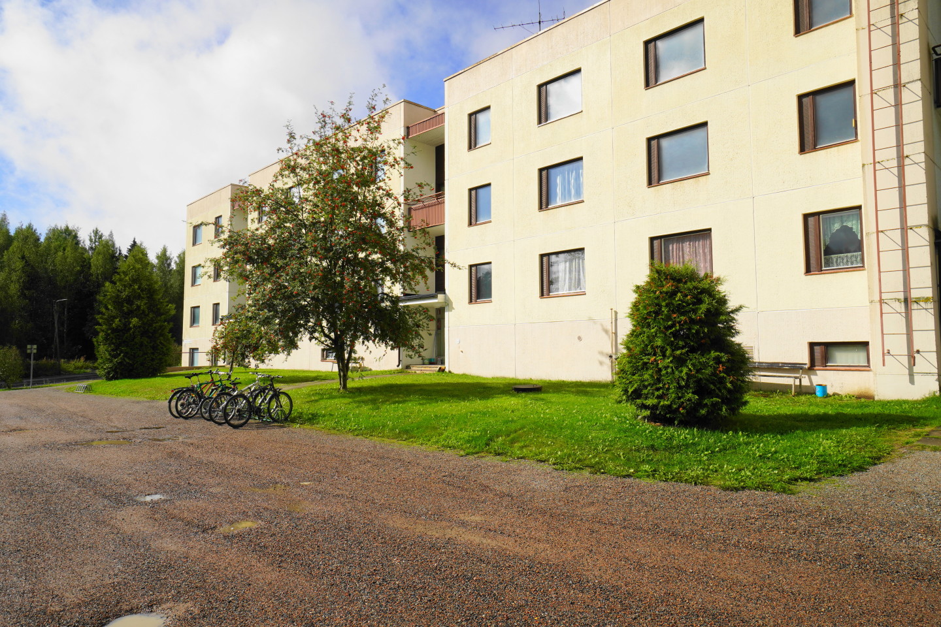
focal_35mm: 24
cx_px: 470
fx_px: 627
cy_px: 314
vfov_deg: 53.1
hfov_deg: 73.7
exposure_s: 1/200
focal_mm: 16
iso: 100
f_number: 10
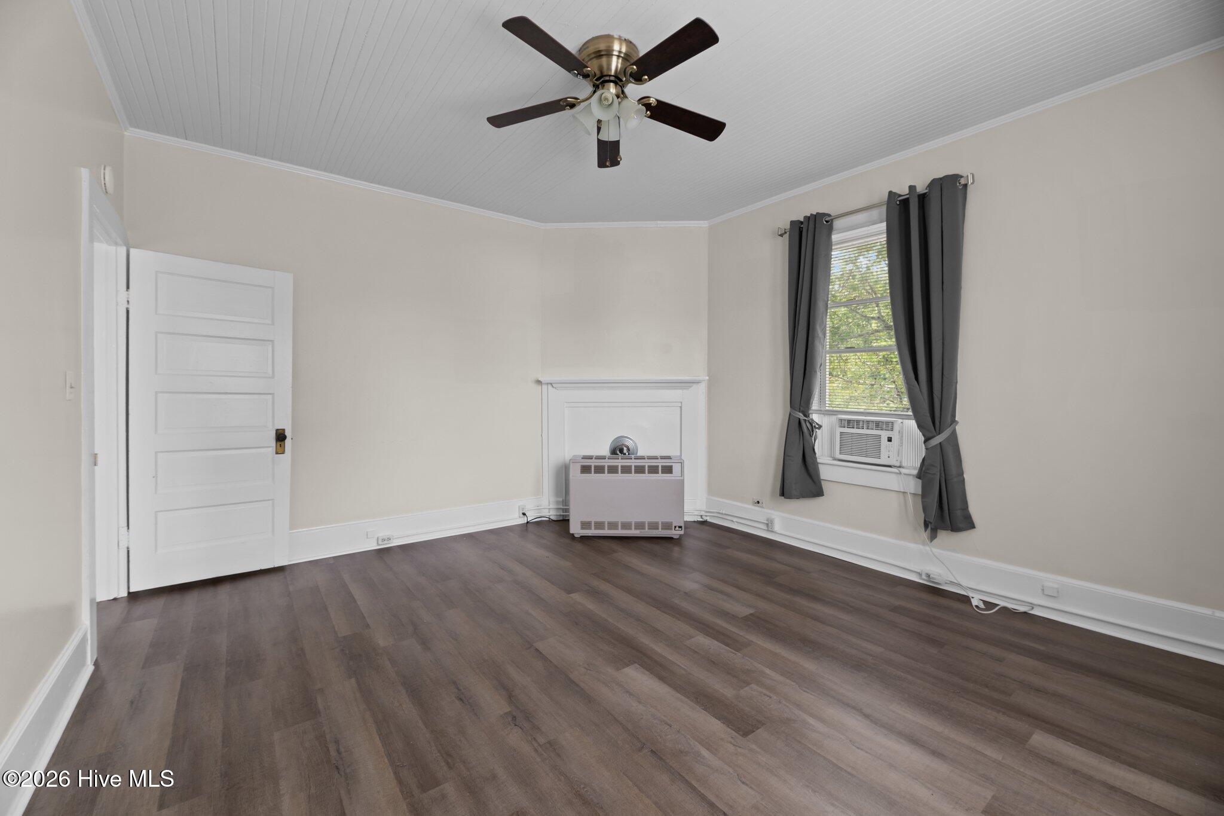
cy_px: 408
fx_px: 476
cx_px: 612
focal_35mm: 14
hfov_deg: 104.3
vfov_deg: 81.2
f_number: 9
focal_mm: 14
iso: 400
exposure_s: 1/4
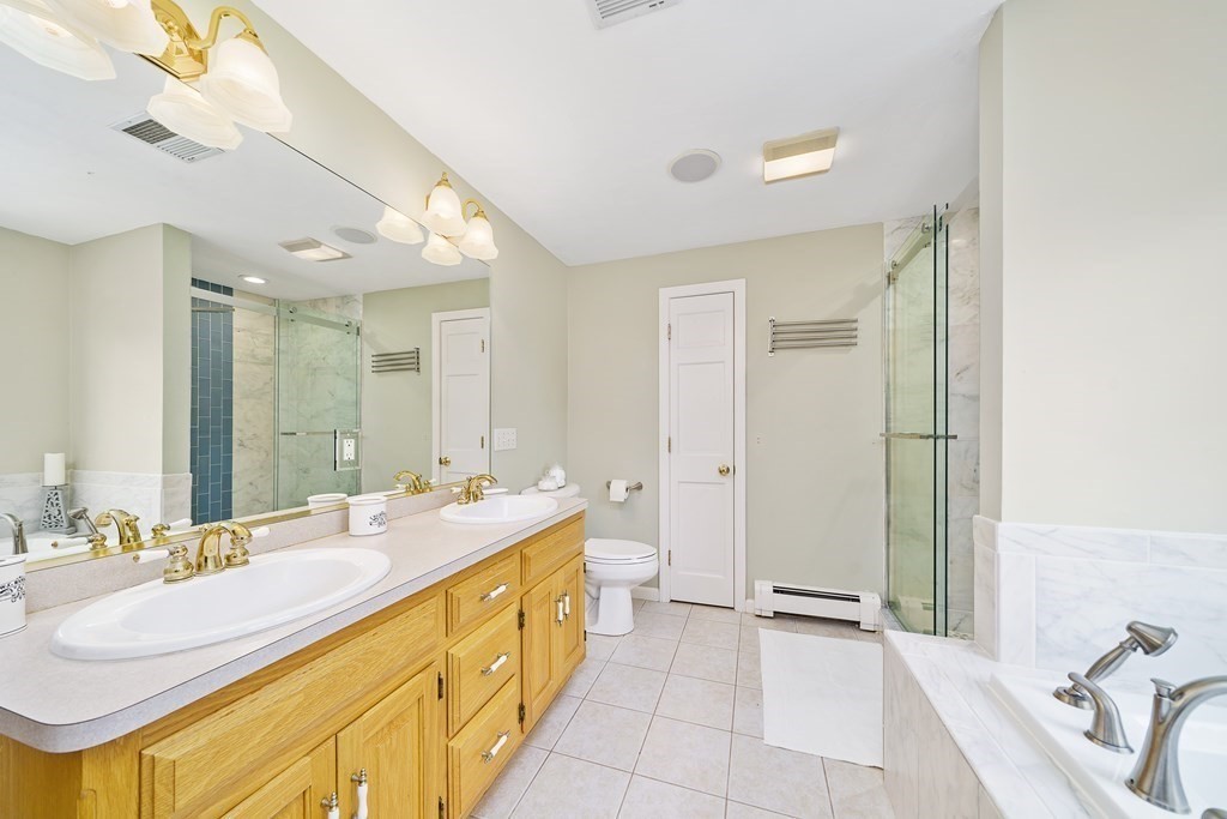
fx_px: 409
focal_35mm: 12
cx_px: 614
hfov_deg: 112.6
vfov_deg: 90.0
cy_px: 410
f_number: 7.1
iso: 200
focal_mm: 12
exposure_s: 1/125
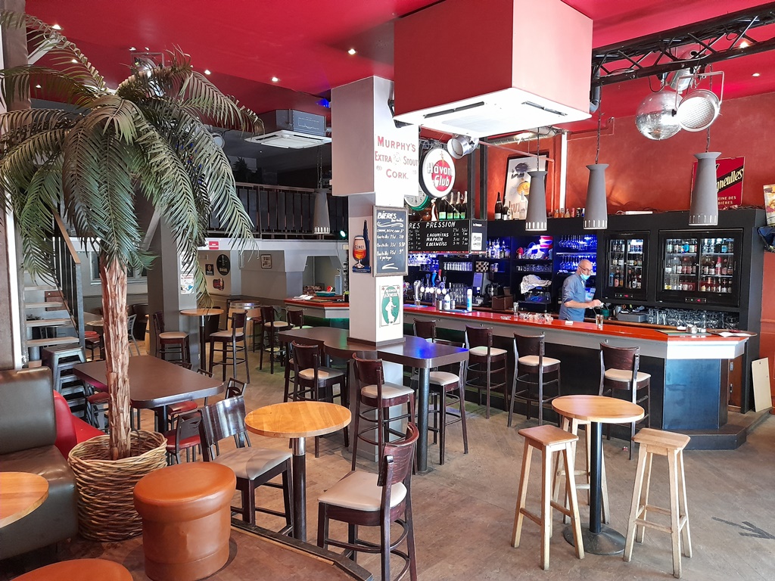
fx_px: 560
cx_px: 388
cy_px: 290
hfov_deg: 69.4
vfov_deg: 54.9
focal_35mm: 25
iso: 400
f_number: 2
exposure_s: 1/33
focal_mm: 4.6
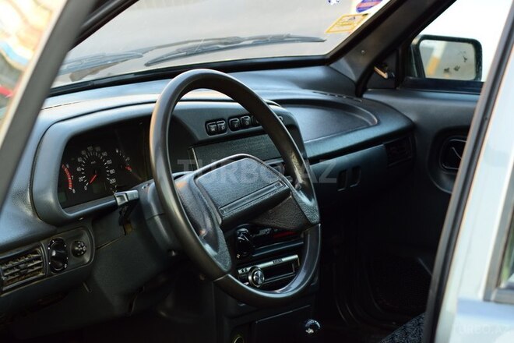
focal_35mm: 105
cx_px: 257
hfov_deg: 19.5
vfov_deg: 13.0
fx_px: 1499
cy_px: 172
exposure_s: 1/80
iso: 800
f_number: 7.1
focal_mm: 70
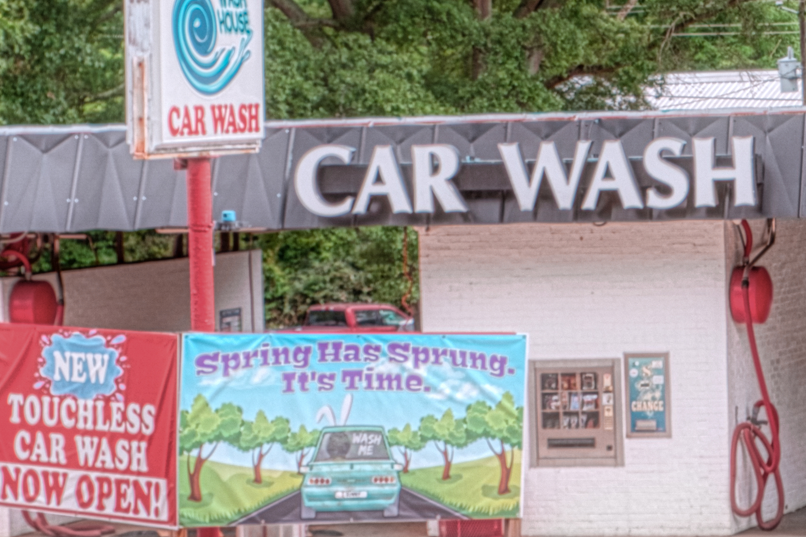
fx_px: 4118
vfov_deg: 7.5
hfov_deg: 11.0
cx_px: 930
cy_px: 159
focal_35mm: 184
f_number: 6.3
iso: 125
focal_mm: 52
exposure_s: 1/800
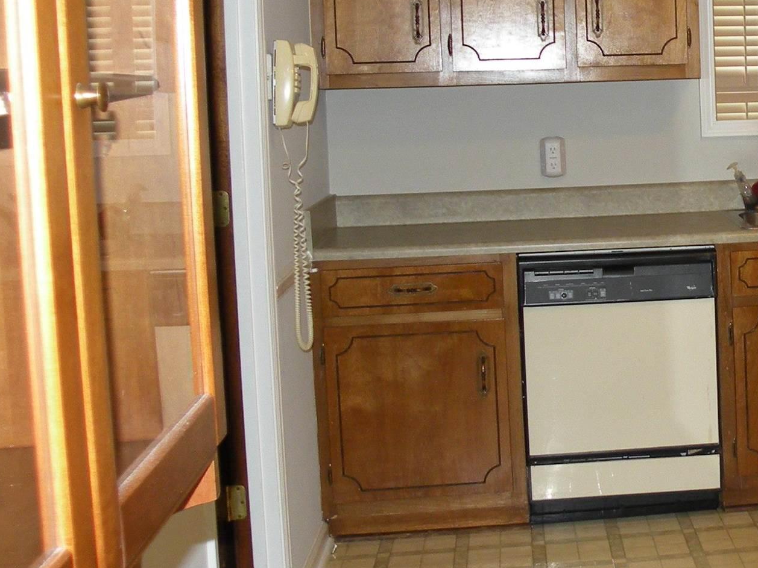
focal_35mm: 66
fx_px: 1445
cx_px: 873
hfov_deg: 26.6
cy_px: 159
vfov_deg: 22.1
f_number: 2.8
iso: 90
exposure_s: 1/32.1
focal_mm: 4.7
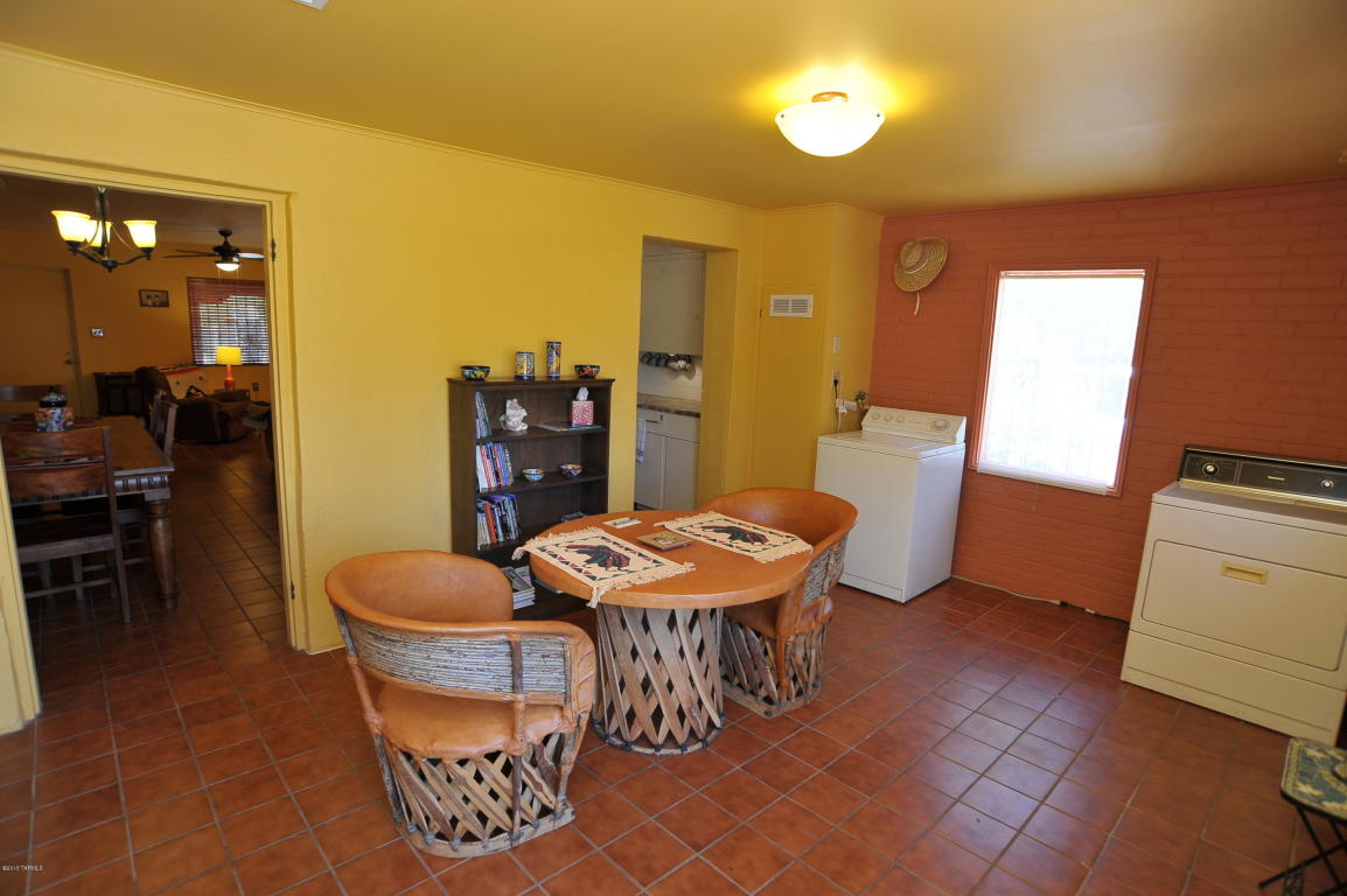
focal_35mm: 18
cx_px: 674
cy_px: 448
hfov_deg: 90.0
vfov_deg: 67.3
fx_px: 673
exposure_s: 1/30
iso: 500
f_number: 6.3
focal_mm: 18
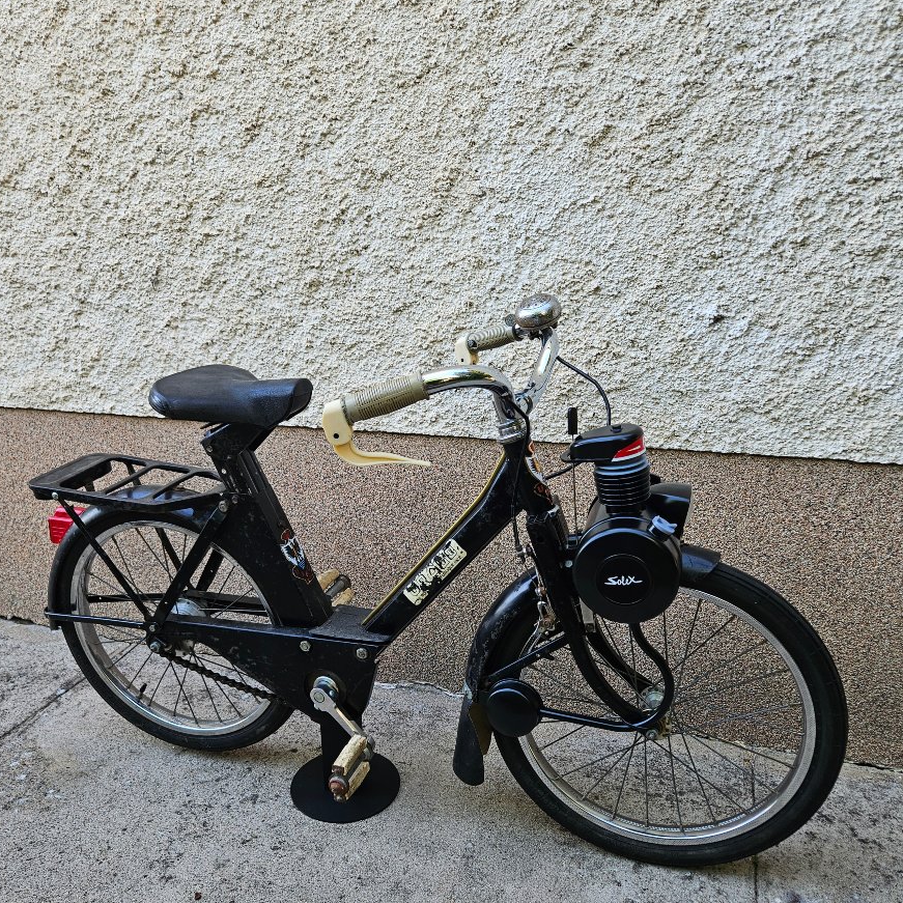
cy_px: 514
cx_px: 441
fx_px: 826
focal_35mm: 28
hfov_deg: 57.3
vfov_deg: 57.1
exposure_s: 1/180
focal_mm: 5.4
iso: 50
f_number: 1.8
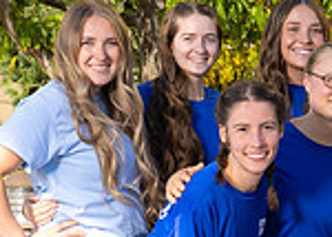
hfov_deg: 9.0
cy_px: 185
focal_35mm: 216
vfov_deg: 6.7
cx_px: 574
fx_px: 2036
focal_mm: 42
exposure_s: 1/200
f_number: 9
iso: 200
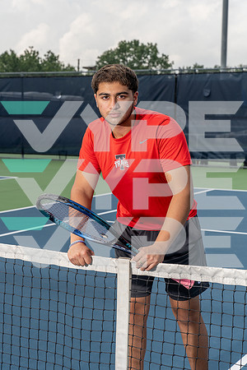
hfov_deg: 19.5
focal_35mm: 70
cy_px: 185
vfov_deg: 28.8
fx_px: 720
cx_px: 124
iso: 100
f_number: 8
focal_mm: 70
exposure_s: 1/250
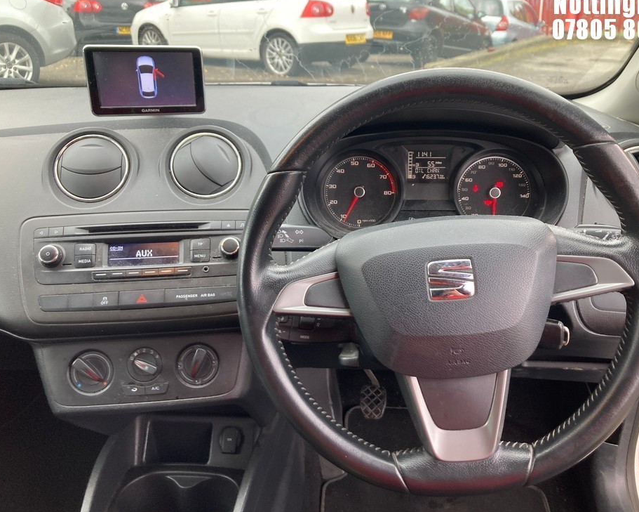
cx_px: 346
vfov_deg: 48.5
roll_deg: +3.9
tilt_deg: -23.5
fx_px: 567
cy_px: 254
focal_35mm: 30
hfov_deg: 58.7
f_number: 1.8
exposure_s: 1/86
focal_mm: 3.99
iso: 80
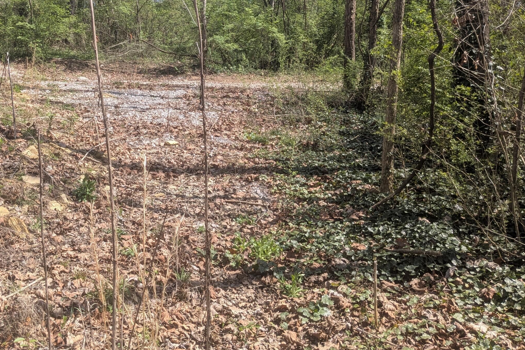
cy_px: 119
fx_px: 540
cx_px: 168
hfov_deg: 50.8
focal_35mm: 37
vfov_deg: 35.6
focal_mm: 4.53
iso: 27
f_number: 1.7
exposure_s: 1/724
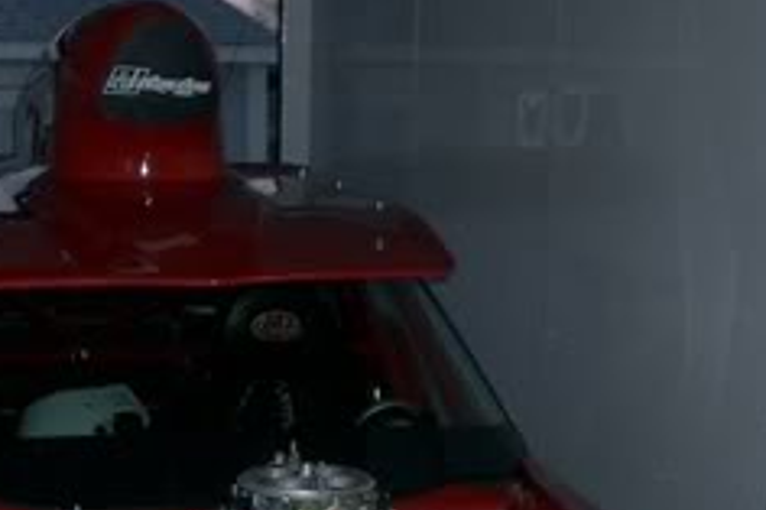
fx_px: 1871
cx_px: 195
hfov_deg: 22.9
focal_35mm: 88
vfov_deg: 15.2
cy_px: 531
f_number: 2.8
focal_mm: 6.8
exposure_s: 1/40
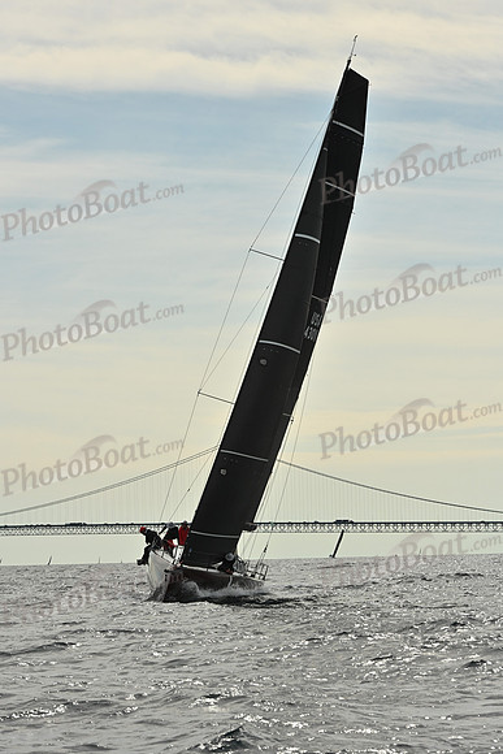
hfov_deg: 11.2
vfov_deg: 16.8
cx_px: 252
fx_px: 2555
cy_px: 377
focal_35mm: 122
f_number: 11
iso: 320
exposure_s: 1/1000
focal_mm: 122
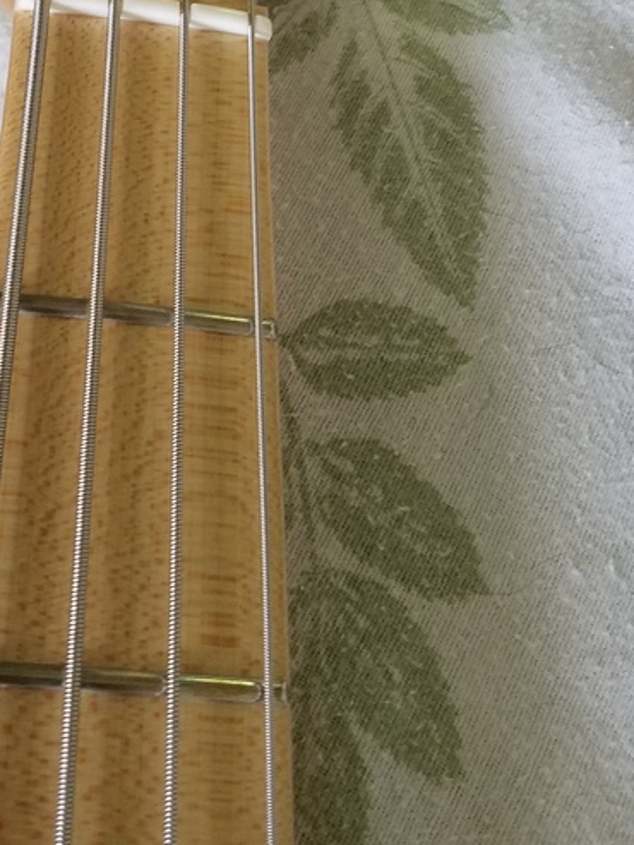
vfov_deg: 33.5
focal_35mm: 54
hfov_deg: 26.8
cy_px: 75
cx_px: 188
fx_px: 1318
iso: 160
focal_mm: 4.2
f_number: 1.7
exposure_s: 1/30
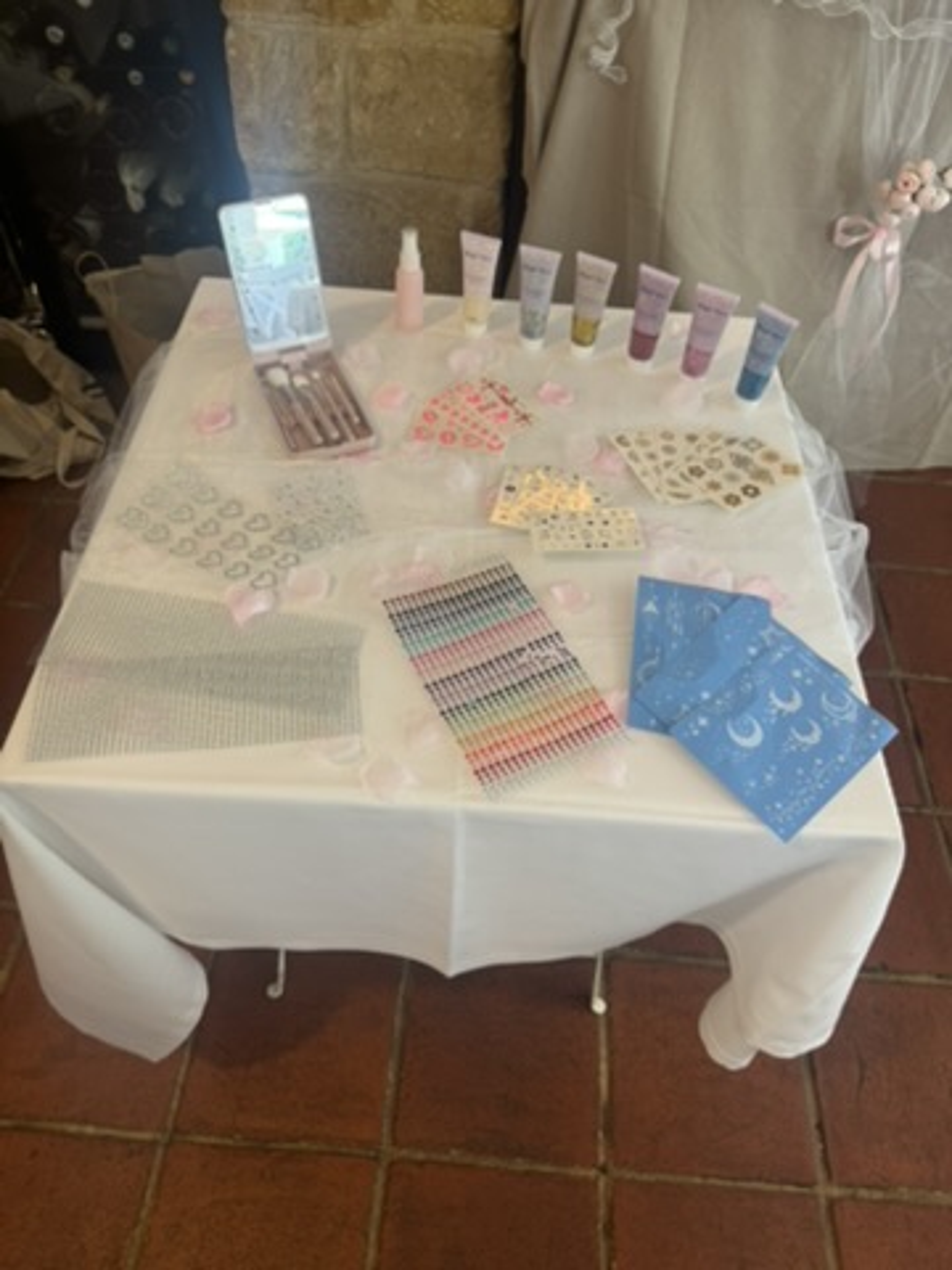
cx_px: 476
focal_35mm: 24
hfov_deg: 56.8
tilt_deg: -50.7
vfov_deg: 71.6
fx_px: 880
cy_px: 635
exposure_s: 1/50
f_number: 1.78
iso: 125
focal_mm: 6.76
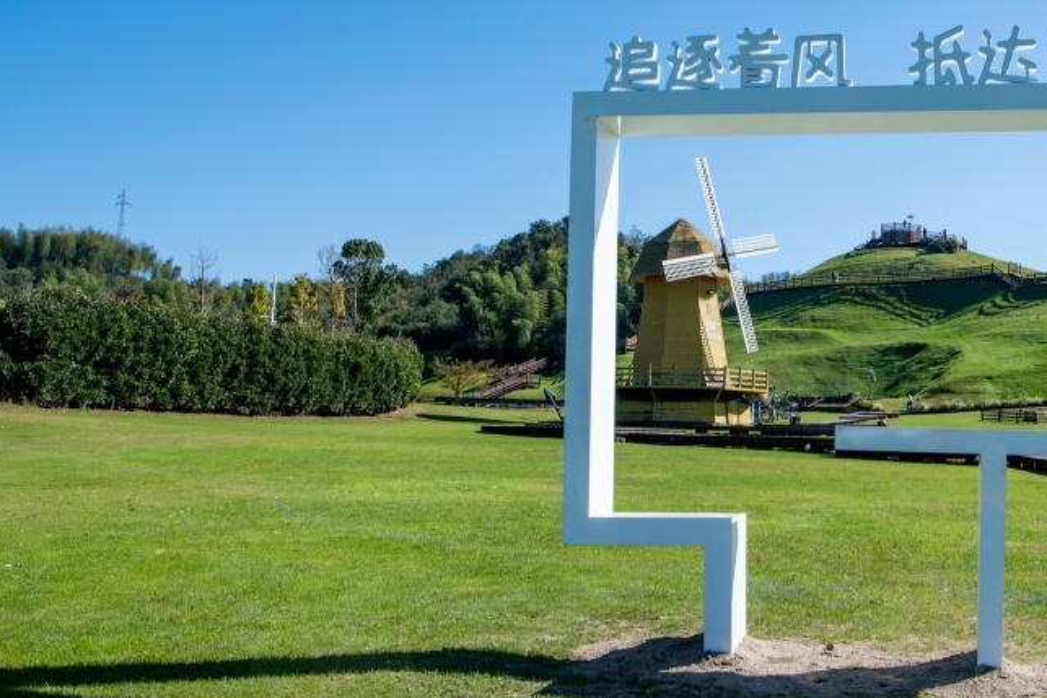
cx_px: 803
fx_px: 1222
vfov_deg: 31.9
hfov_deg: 44.6
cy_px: 308
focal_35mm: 42
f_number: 13
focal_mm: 27
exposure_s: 1/80
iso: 80
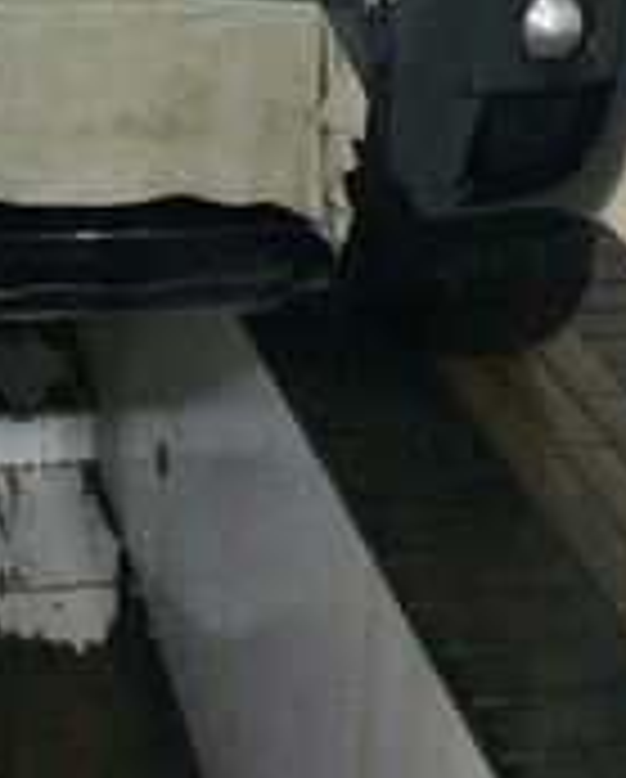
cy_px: -189
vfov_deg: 21.6
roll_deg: -2.1
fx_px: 1871
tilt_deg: -14.6
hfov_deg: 18.5
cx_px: 14
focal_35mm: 81
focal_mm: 4.15
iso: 320
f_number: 2.2
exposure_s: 1/17
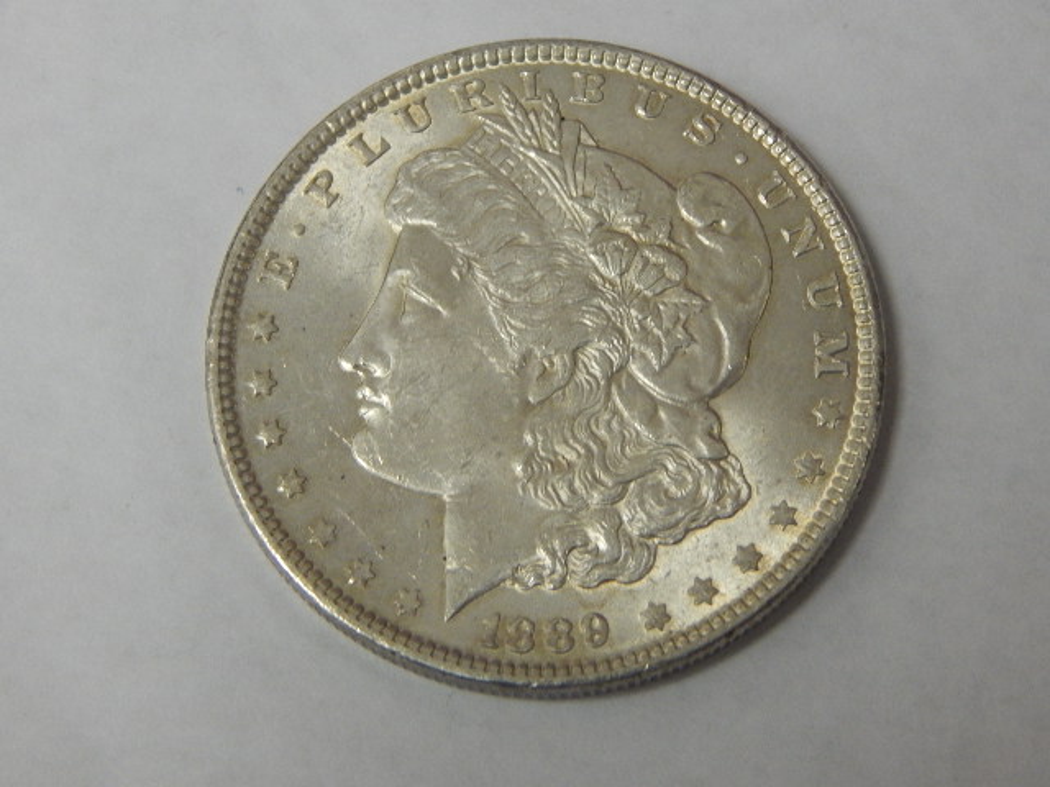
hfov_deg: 15.1
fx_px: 3974
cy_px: 394
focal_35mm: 131
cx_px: 525
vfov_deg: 11.3
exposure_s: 1/30
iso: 320
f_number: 4.8
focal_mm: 23.4
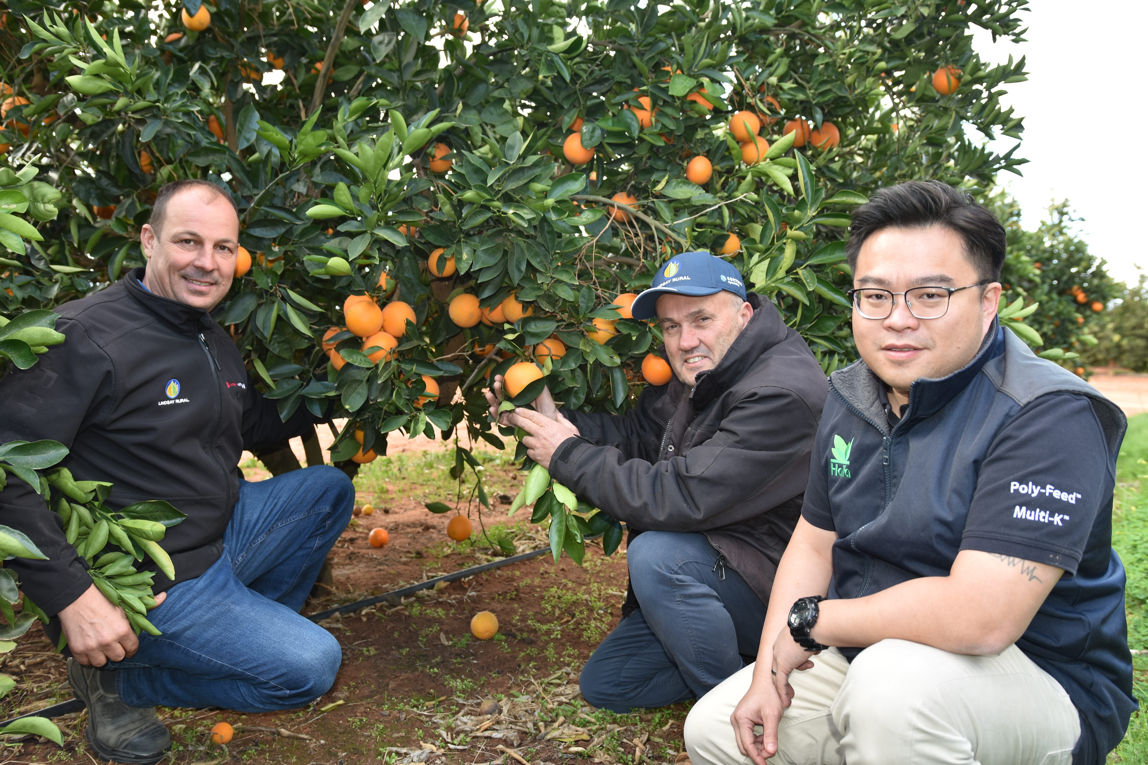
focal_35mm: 30
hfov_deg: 61.9
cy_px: 382
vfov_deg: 43.6
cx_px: 574
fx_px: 957
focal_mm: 20
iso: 100
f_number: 2.8
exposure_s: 1/60
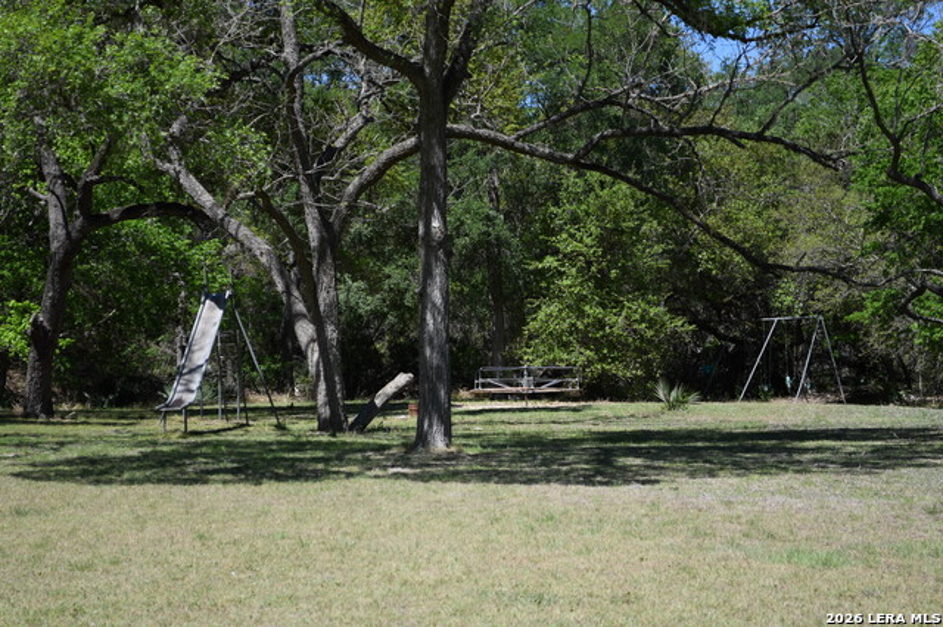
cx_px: 472
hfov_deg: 26.0
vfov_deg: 17.5
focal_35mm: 78
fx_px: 2042
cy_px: 314
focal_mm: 52
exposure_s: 1/250
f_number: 5.6
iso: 64
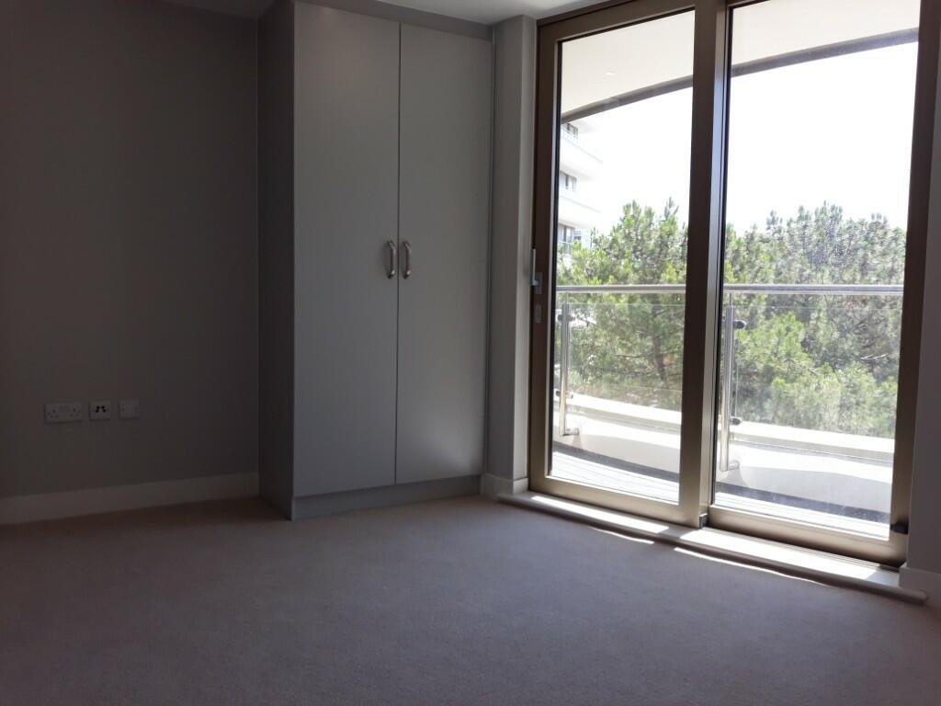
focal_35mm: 27
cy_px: 353
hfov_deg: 65.3
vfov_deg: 51.4
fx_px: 734
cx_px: 470
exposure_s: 1/285
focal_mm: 3.71
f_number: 1.7
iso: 40
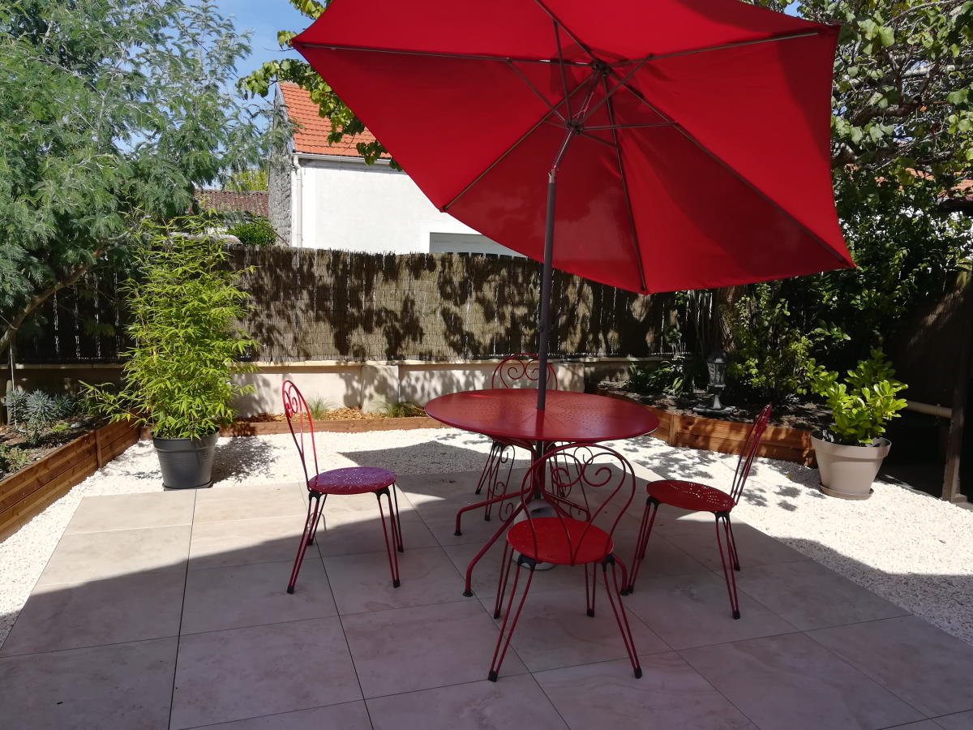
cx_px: 486
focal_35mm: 26
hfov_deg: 67.3
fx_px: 731
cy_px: 365
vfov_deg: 53.1
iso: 50
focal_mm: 3.83
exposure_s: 1/693
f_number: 2.2
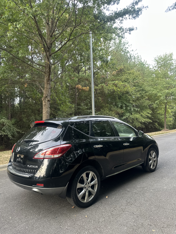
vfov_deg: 71.6
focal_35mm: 24
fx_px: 163
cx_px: 88
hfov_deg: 56.8
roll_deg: +2.5
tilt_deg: +3.4
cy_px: 117
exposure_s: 1/121
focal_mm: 6.86
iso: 100
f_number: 1.78
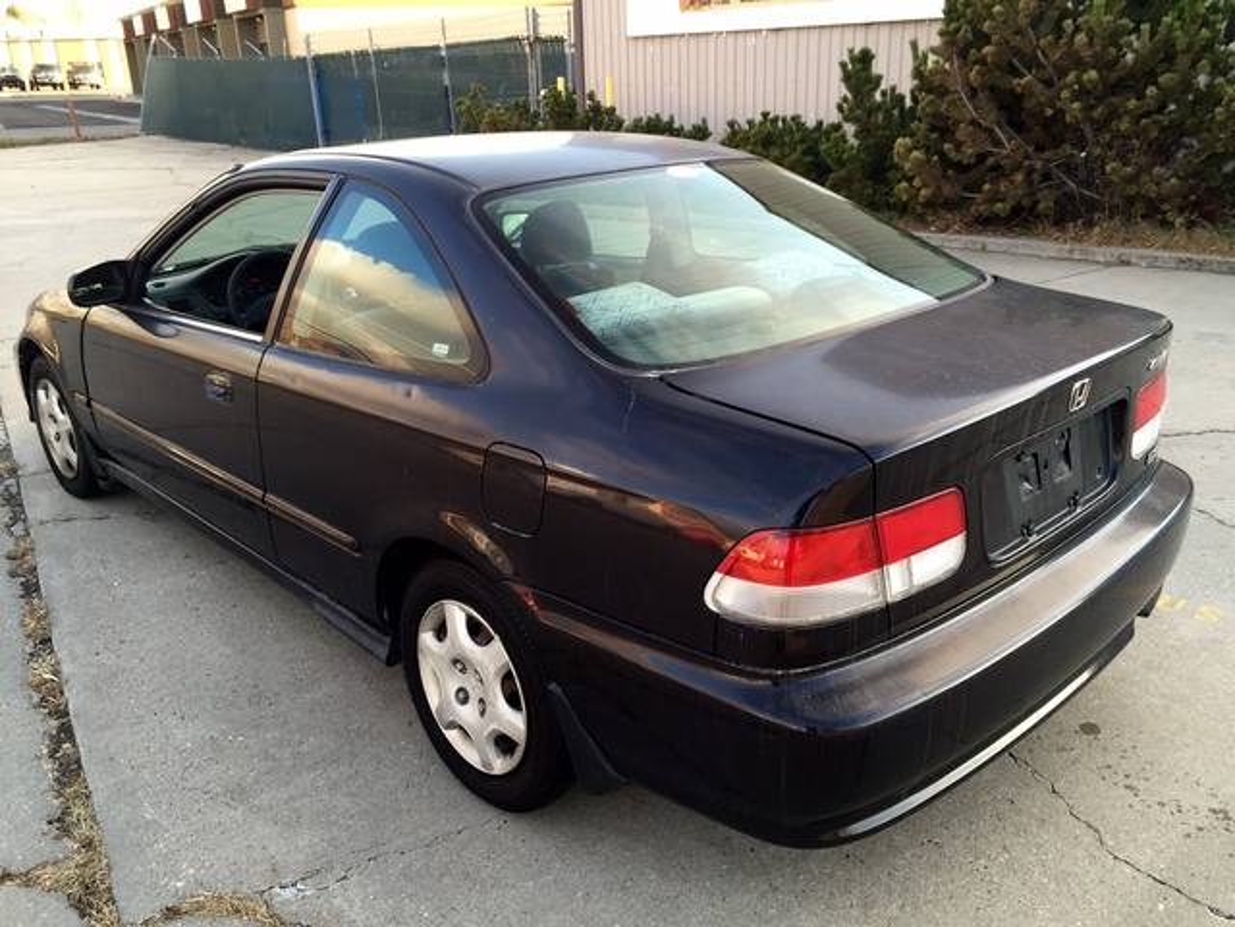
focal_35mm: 29
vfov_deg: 48.2
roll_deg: +1.9
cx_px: 618
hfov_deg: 61.7
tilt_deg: -20.6
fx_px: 1035
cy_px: 464
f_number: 2.2
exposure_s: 1/60
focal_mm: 4.15
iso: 32
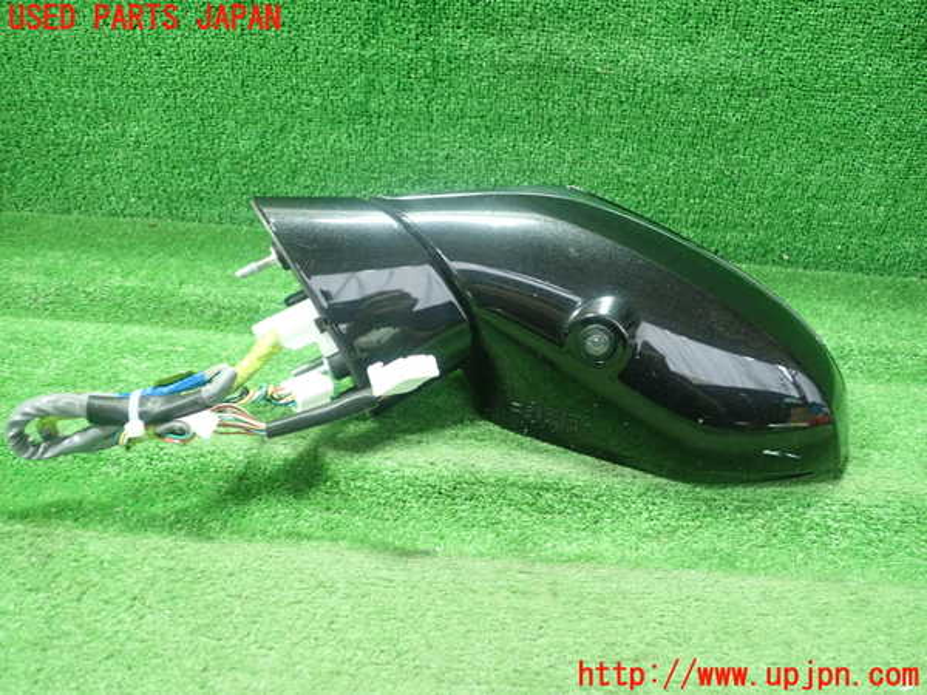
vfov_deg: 46.8
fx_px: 803
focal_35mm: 30
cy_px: 348
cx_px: 464
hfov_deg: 60.0
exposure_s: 1/80
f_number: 2.3
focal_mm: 5.5
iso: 800
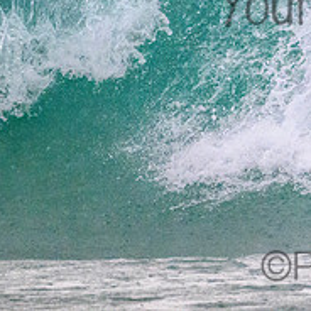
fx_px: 16334
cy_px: -14
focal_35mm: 1607
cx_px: 392
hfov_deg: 1.1
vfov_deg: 1.1
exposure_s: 1/2000
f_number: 11
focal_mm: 600
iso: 11400
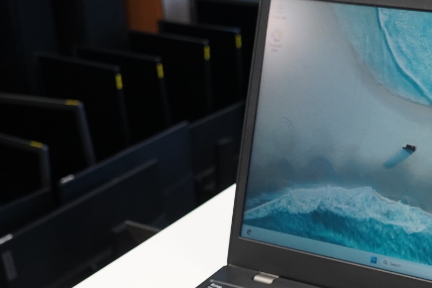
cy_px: 296
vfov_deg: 18.9
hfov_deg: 28.2
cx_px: 352
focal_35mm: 70
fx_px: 840
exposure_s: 1/80
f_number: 7.1
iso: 2500
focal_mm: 28
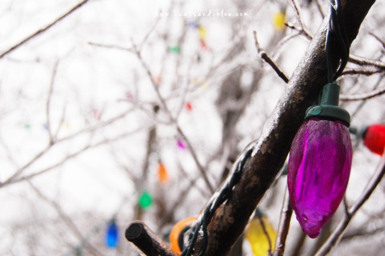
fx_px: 417
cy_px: 128
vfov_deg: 34.1
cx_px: 192
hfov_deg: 49.6
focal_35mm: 39
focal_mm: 26
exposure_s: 1/1600
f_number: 4.5
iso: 800
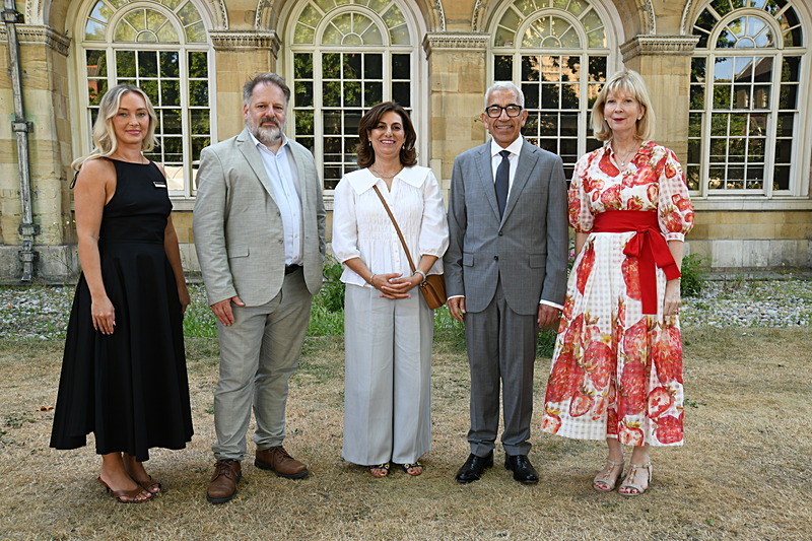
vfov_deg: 38.9
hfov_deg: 55.8
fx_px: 767
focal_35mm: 34
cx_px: 406
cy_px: 270
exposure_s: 1/80
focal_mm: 34
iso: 400
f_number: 8
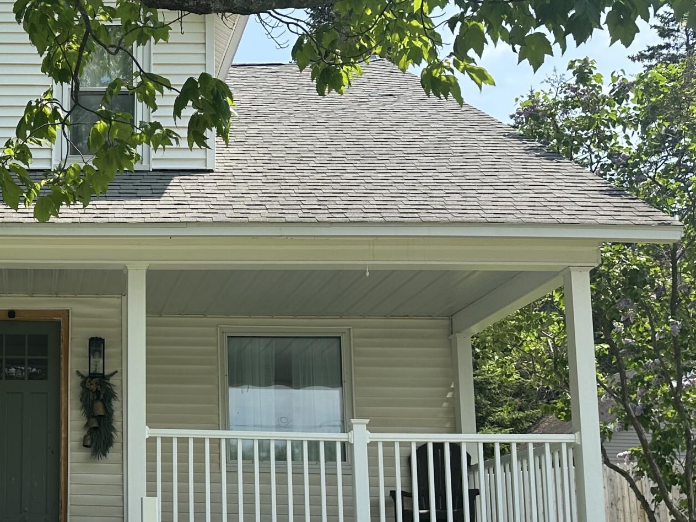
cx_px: -9
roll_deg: -2.2
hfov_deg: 31.1
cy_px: 375
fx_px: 1146
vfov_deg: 25.4
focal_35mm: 57
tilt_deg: +10.9
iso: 80
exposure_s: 1/2353
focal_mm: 6.86
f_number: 1.78
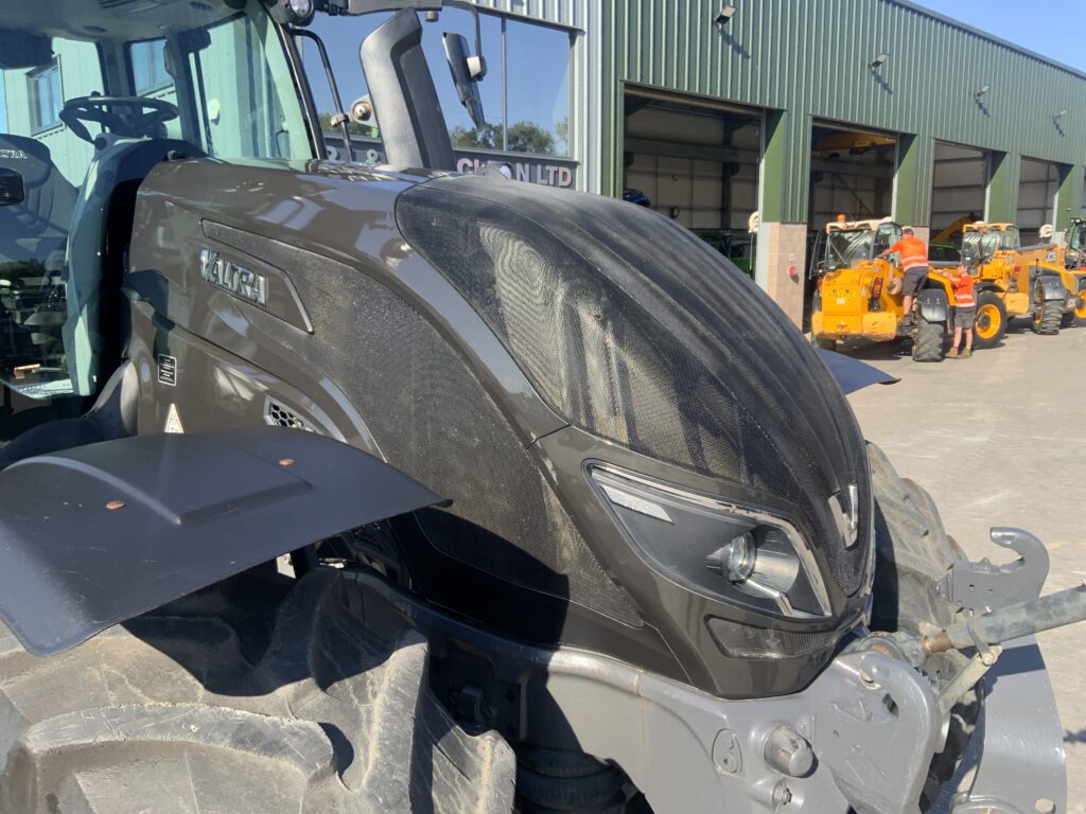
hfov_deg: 61.7
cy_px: 407
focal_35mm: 29
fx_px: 910
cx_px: 543
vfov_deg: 48.2
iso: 16
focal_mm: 3
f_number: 1.8
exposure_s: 1/504
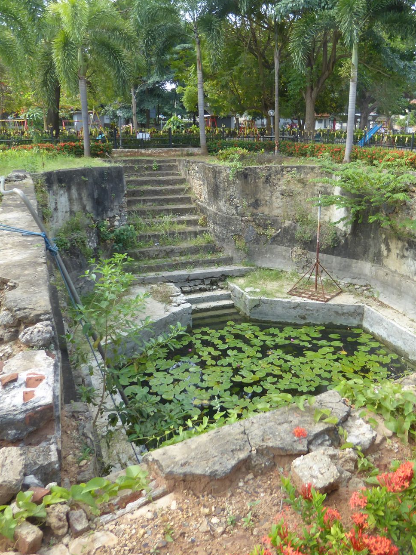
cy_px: 263
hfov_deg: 45.3
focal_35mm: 31
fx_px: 497
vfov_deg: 58.3
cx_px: 236
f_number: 3.3
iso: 160
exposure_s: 1/160
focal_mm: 4.3
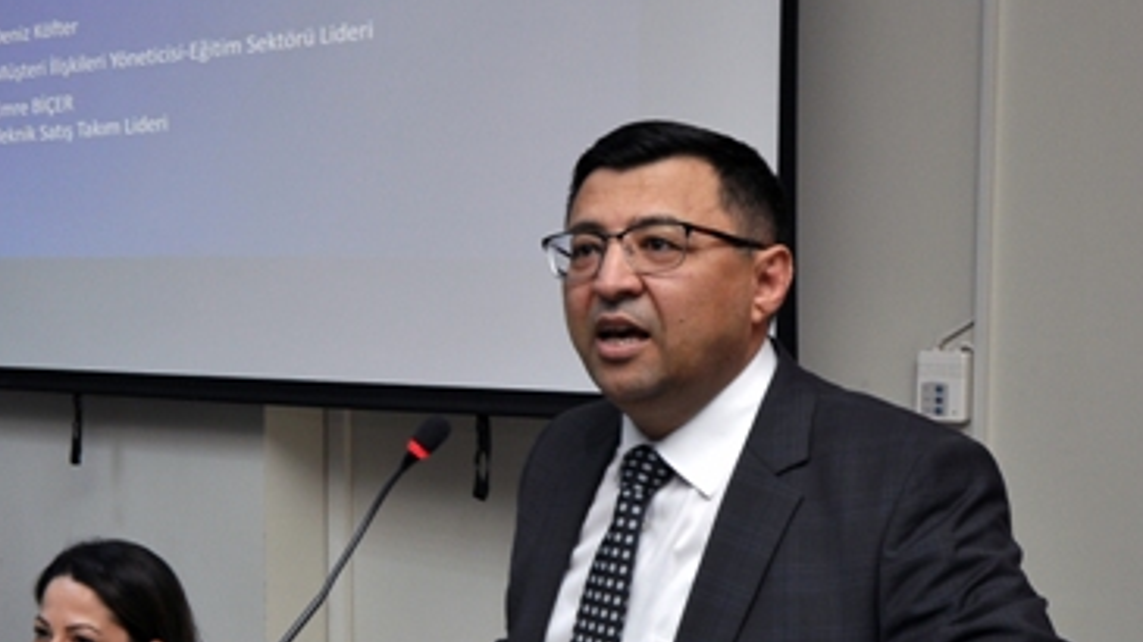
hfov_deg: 31.0
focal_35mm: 66
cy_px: 402
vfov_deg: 18.2
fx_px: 2000
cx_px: 204
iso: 320
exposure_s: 1/60
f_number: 4.5
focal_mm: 24
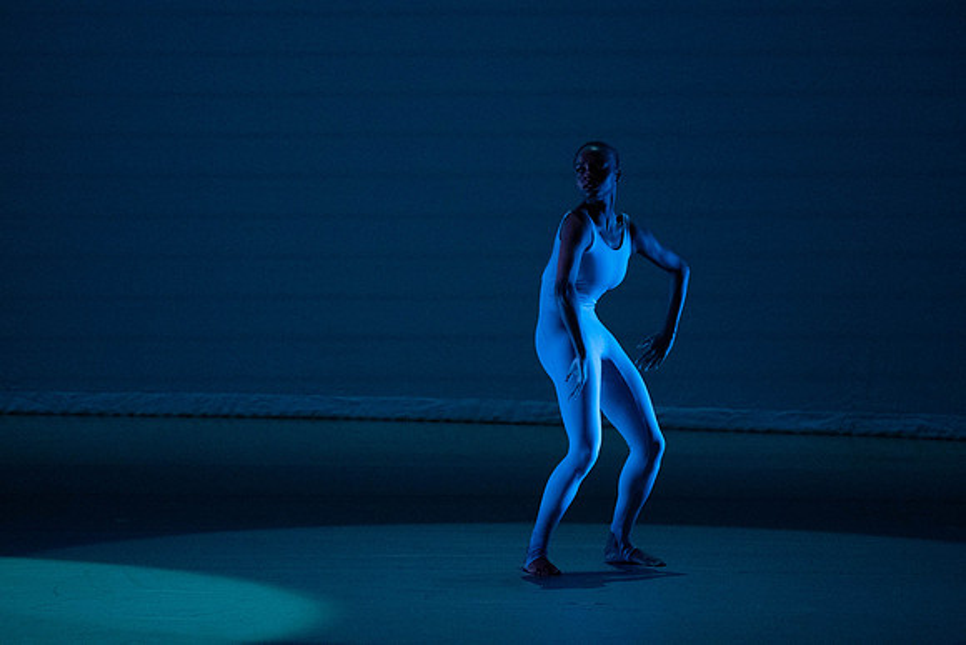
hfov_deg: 5.6
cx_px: 483
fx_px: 9930
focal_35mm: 370
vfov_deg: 3.7
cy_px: 322
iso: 16000
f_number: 5.6
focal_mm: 370
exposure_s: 1/400
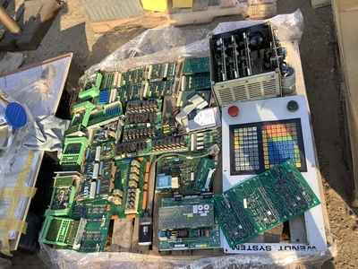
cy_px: 134
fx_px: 321
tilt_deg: -56.7
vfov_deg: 45.4
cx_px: 179
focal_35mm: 31
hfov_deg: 58.4
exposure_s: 1/381
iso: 25
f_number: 2.4
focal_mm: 3.3
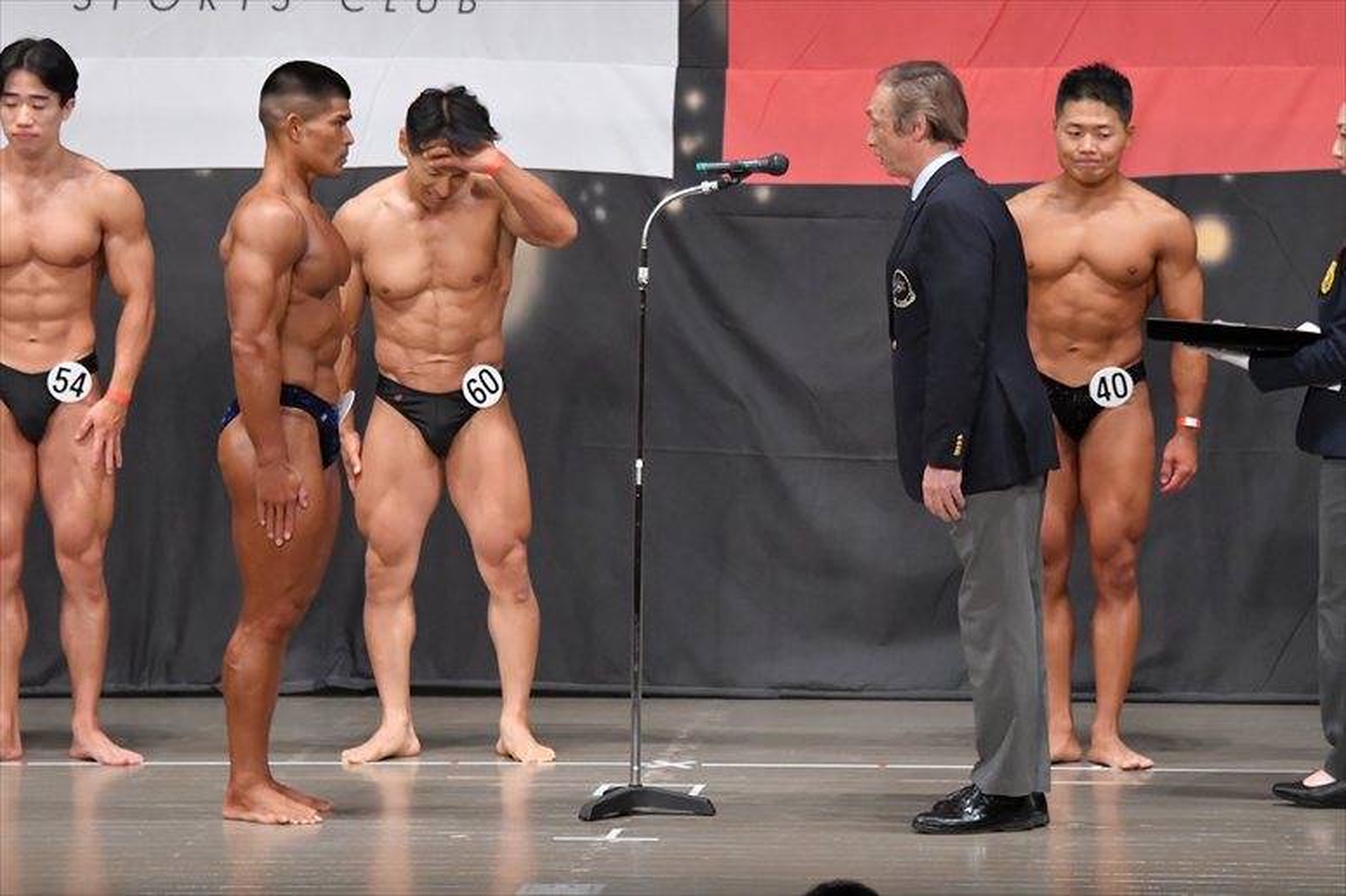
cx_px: 673
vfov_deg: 6.8
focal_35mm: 202
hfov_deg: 10.2
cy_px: 448
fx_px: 7549
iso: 6400
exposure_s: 1/400
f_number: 5.6
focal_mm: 135
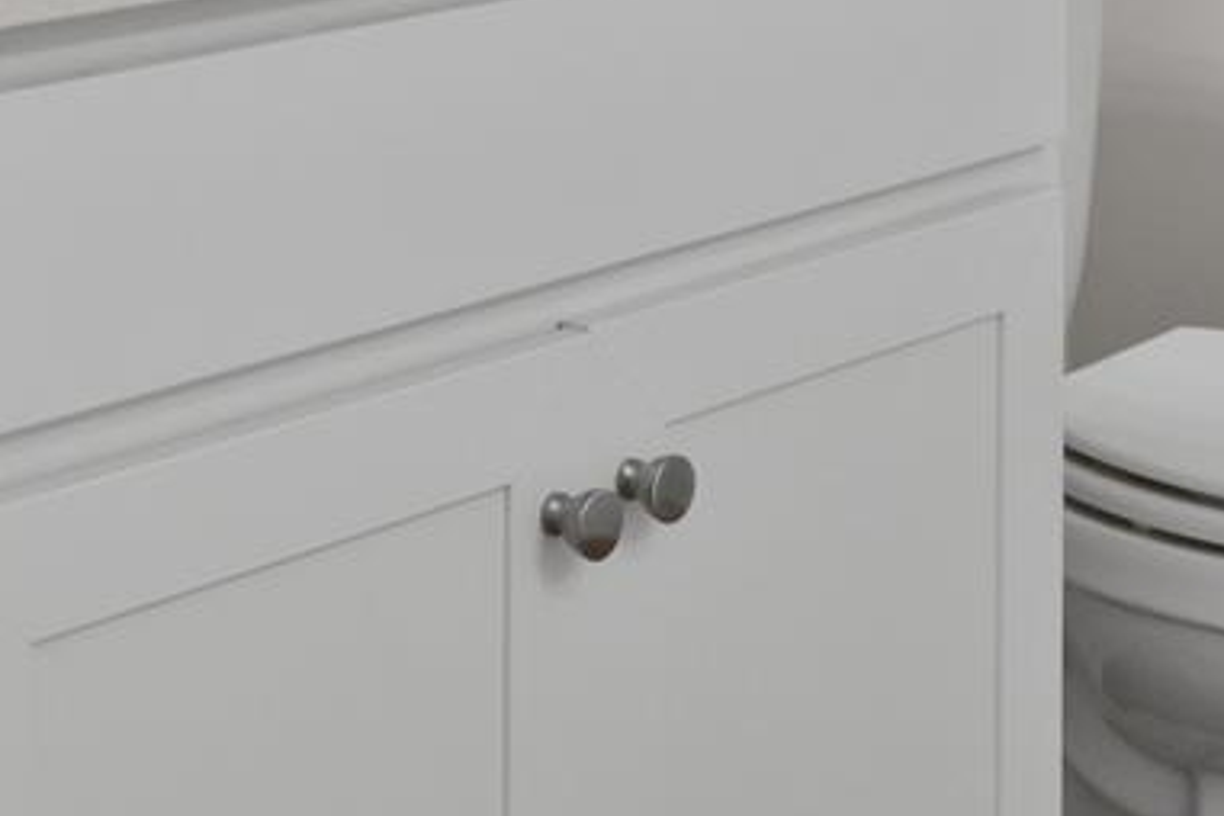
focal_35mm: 105
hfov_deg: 19.4
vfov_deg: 12.0
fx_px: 3570
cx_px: 543
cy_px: -638
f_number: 8
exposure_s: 1/15
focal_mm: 16
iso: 640
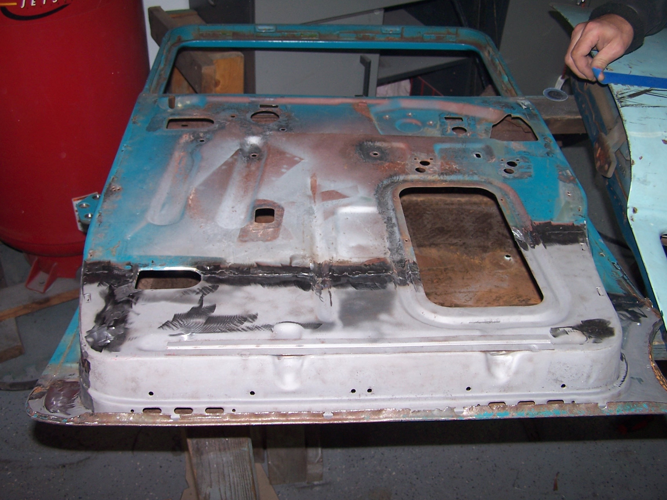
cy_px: 250
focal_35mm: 38
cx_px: 334
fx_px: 732
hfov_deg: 49.0
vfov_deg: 37.7
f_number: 2.8
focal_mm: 6.3
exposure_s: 1/60
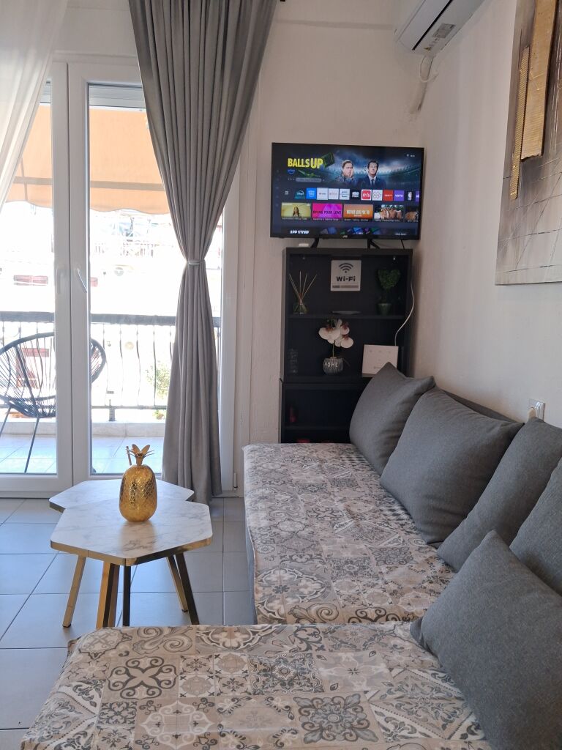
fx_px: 584
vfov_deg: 65.3
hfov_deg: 51.4
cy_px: 375
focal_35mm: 27
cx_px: 281
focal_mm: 4
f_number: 1.8
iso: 80
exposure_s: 1/100
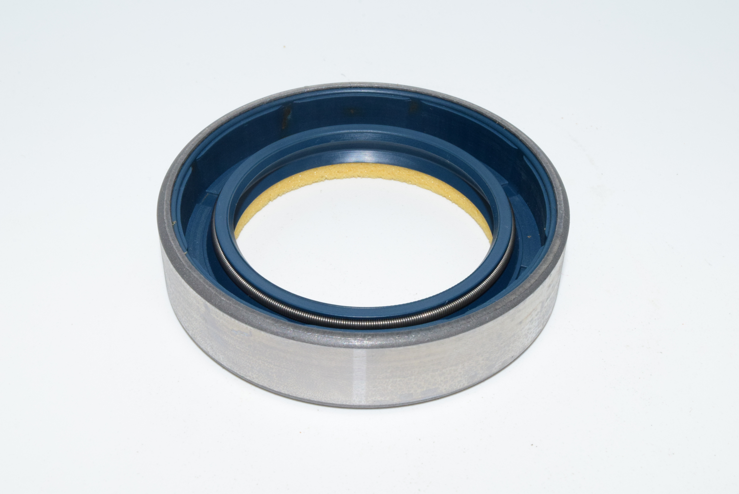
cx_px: 370
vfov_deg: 23.8
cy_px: 247
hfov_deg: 35.0
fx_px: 1171
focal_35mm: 57
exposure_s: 1/60
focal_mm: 38
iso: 1600
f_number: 32
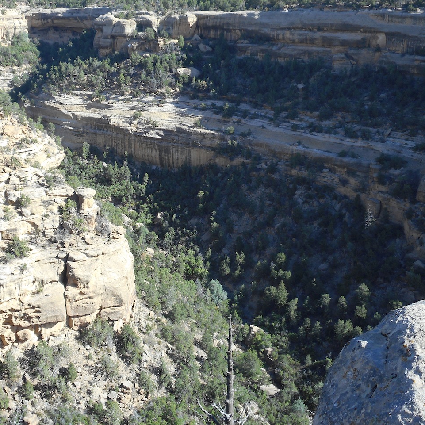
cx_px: 152
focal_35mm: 40
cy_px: 194
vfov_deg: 41.8
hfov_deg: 41.5
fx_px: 556
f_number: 4
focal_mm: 5.2
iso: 80
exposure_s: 1/250
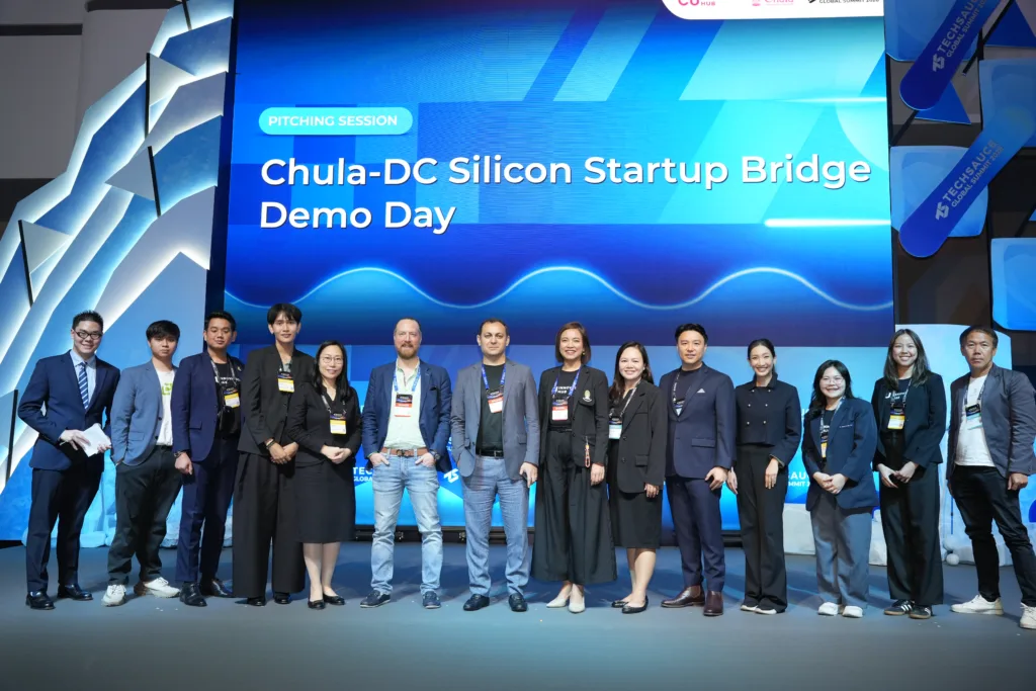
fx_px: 918
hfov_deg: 58.9
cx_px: 518
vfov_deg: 41.2
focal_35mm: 32
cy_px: 346
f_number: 5
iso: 1250
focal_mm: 31.9
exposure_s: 1/100
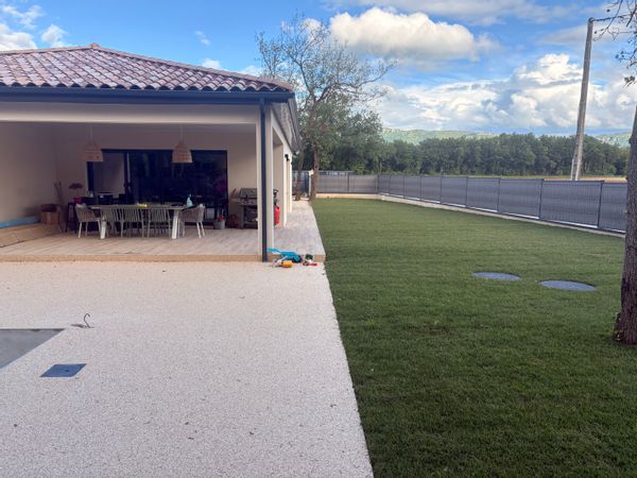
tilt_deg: -7.7
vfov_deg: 53.1
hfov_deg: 67.3
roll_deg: -0.2
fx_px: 478
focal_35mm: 26
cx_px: 318
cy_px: 239
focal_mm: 5.96
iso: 64
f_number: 1.6
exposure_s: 1/1081
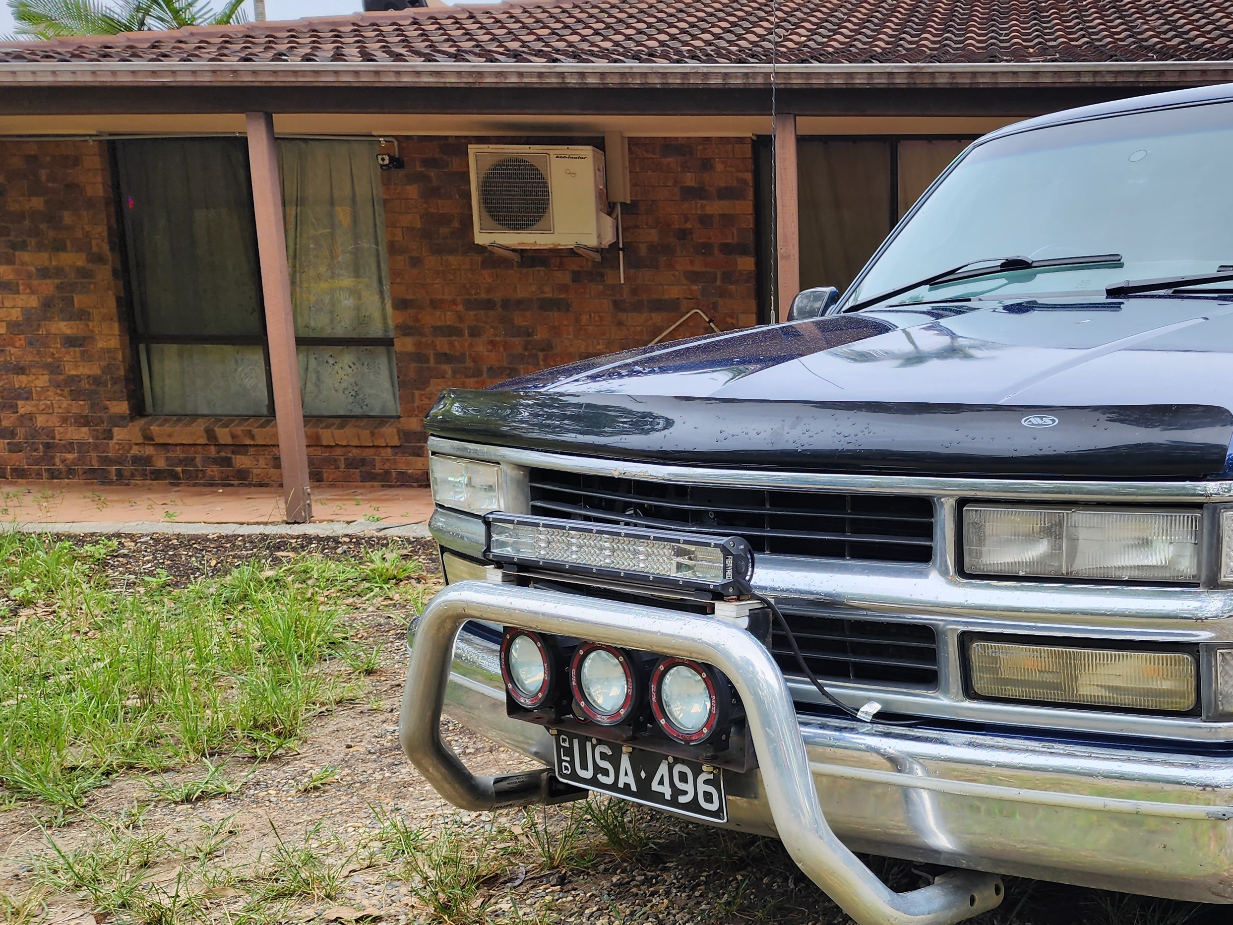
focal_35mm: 37
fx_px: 1318
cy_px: 639
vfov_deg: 38.1
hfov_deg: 47.8
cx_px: 957
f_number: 1.8
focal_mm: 6.4
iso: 16
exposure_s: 1/180
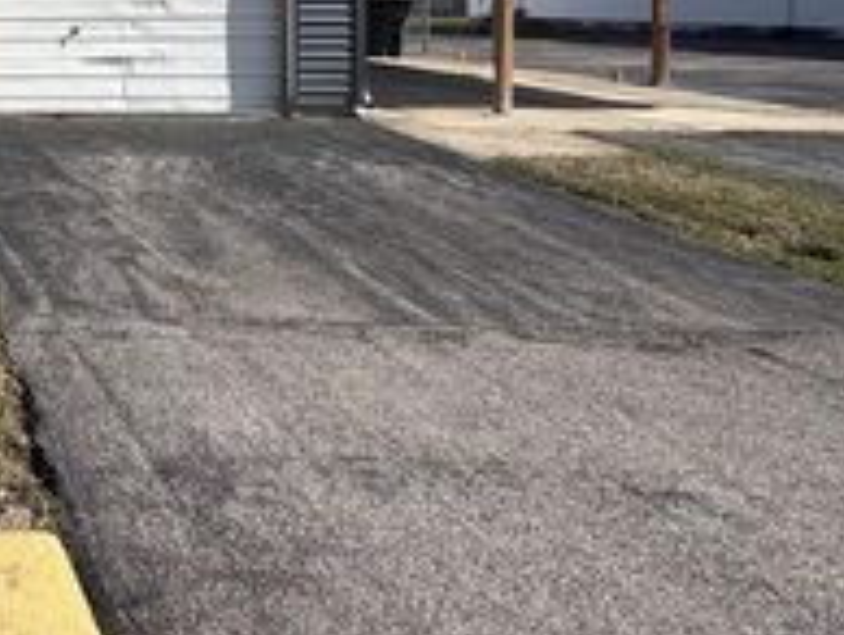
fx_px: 879
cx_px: -209
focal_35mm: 36
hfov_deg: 36.8
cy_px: -2
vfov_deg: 35.8
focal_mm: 2.22
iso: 20
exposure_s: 1/770
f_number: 2.2
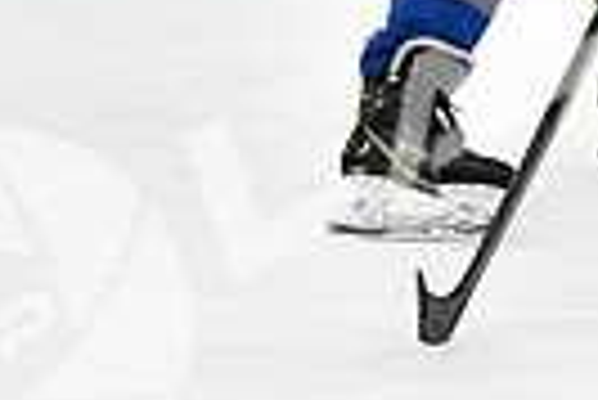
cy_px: -133
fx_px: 7849
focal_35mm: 472
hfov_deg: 4.3
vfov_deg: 2.9
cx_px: 787
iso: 6400
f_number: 2.8
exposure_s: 1/1600
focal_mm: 72
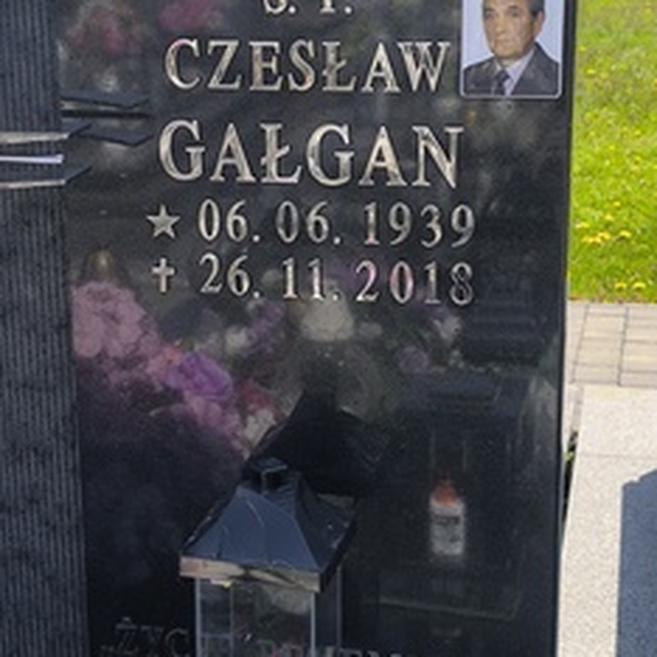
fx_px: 1525
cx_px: 230
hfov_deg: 24.2
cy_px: 270
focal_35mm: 71
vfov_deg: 24.3
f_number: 1.65
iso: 50
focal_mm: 6.14
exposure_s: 1/646
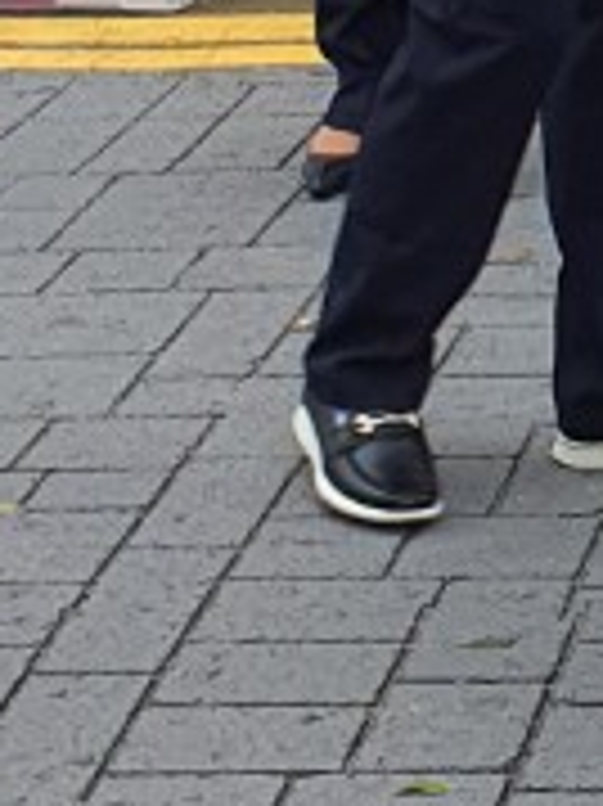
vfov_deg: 9.8
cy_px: -892
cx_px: 1602
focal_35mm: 186
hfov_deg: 7.3
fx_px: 4325
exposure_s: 1/120
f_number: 2.4
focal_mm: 4.3
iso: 50
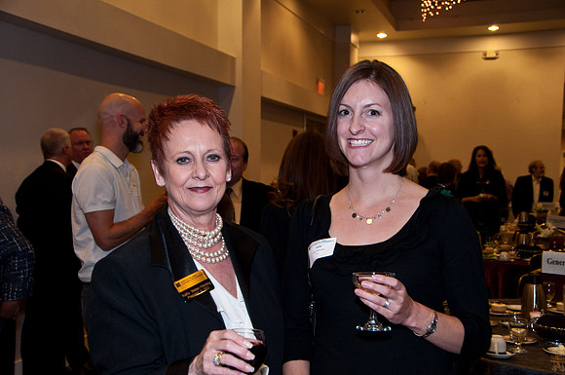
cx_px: 282
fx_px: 729
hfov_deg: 42.4
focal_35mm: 46
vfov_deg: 28.9
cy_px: 188
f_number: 6.3
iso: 640
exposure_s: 1/30
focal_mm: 31
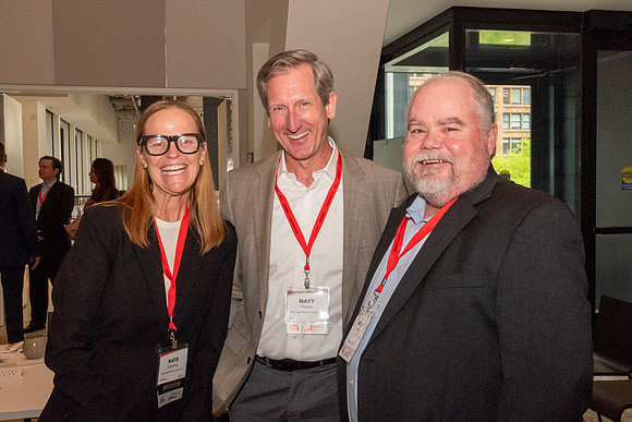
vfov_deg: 34.1
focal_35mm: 39
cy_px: 211
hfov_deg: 49.4
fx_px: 687
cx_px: 324
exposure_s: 1/125
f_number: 14
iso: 2000
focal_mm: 25
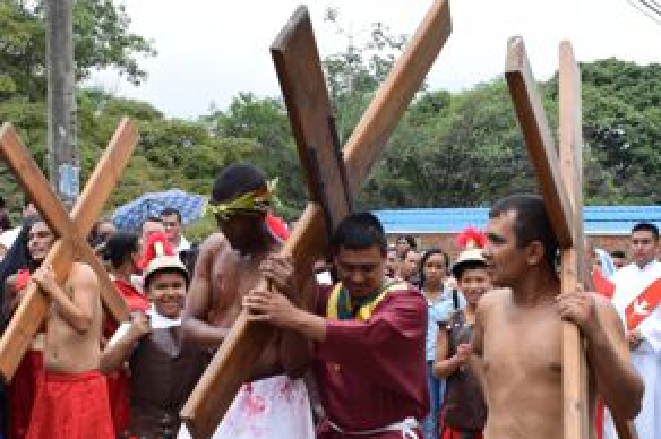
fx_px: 1321
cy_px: 341
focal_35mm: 72
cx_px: 276
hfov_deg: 28.1
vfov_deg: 18.7
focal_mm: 28
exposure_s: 1/250
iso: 220
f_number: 8
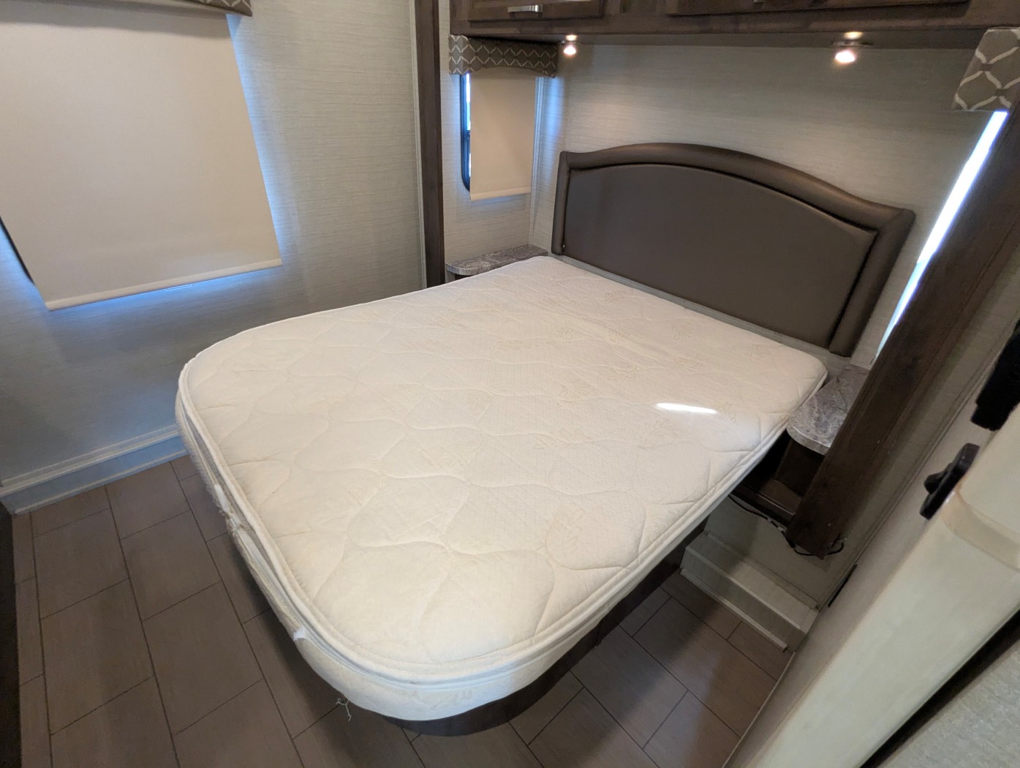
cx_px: 510
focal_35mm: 16
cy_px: 384
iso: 492
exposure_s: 1/54.2
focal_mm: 2.35
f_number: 2.2
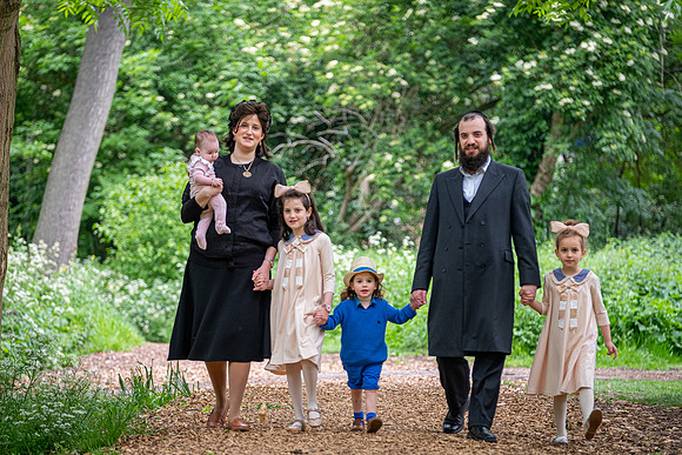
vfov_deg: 6.8
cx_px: 341
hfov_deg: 10.2
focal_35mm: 202
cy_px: 228
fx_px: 3825
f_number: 2.8
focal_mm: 124.3
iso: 400
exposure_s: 1/320
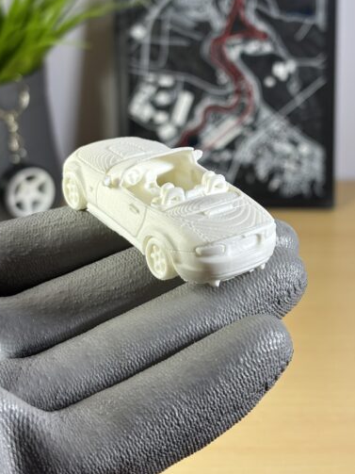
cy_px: 163
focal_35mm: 69
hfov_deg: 21.3
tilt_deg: -22.5
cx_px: 205
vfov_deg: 28.0
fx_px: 944
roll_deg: +1.7
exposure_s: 1/117
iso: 40
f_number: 1.6
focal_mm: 5.96
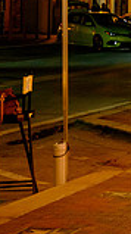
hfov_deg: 5.4
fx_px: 1326
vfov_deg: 10.0
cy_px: -30
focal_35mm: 214
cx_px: 327
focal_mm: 37.4
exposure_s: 1/25
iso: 500
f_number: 3.6
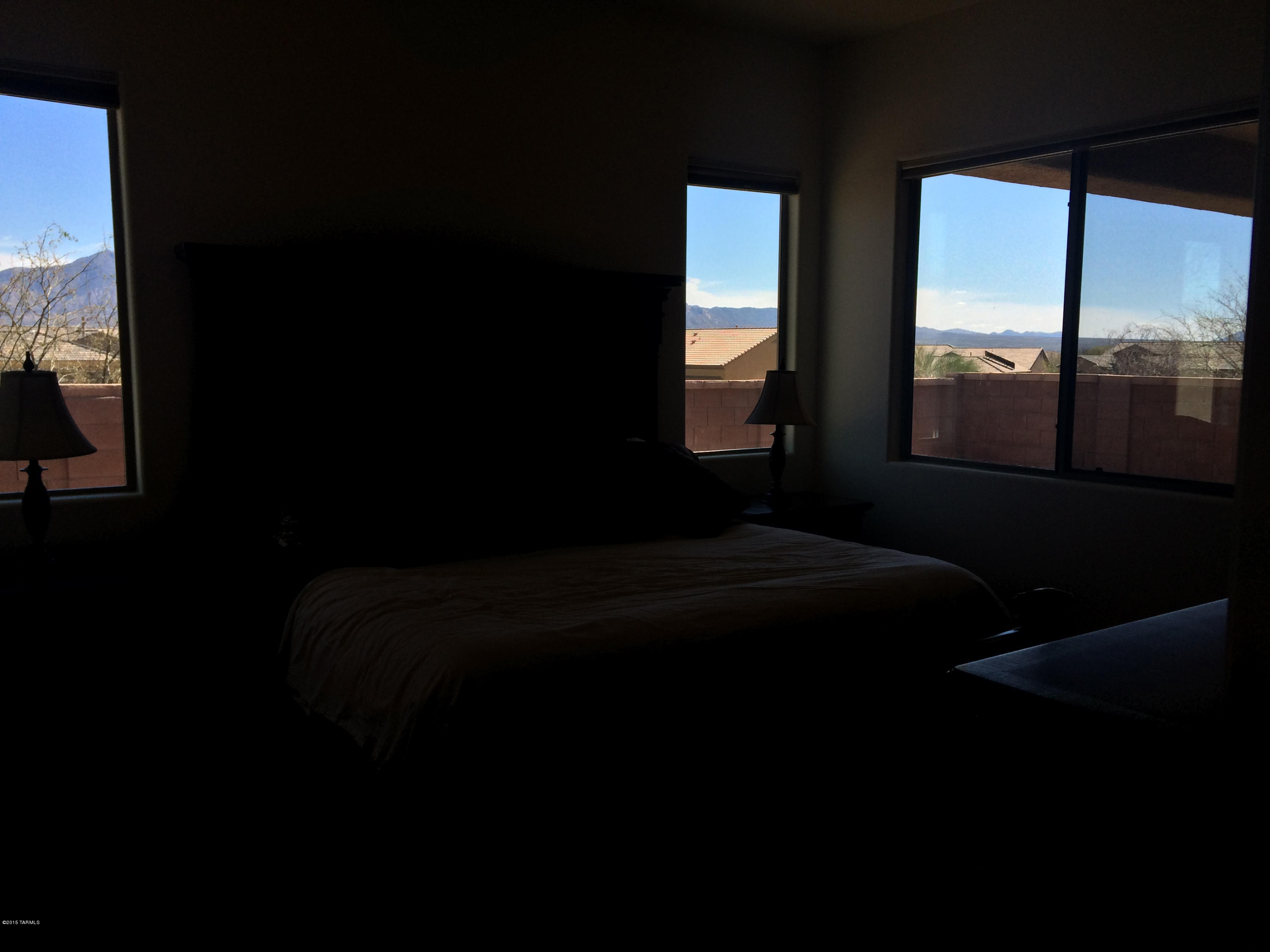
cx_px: 635
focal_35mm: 29
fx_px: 1064
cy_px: 476
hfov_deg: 61.7
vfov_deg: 48.2
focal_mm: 4.15
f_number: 2.2
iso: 32
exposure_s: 1/1109
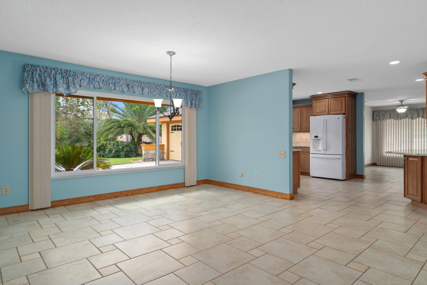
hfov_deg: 81.2
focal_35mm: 21
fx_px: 249
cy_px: 142
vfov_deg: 59.5
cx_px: 214
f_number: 8
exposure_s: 1/10
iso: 320
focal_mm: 21
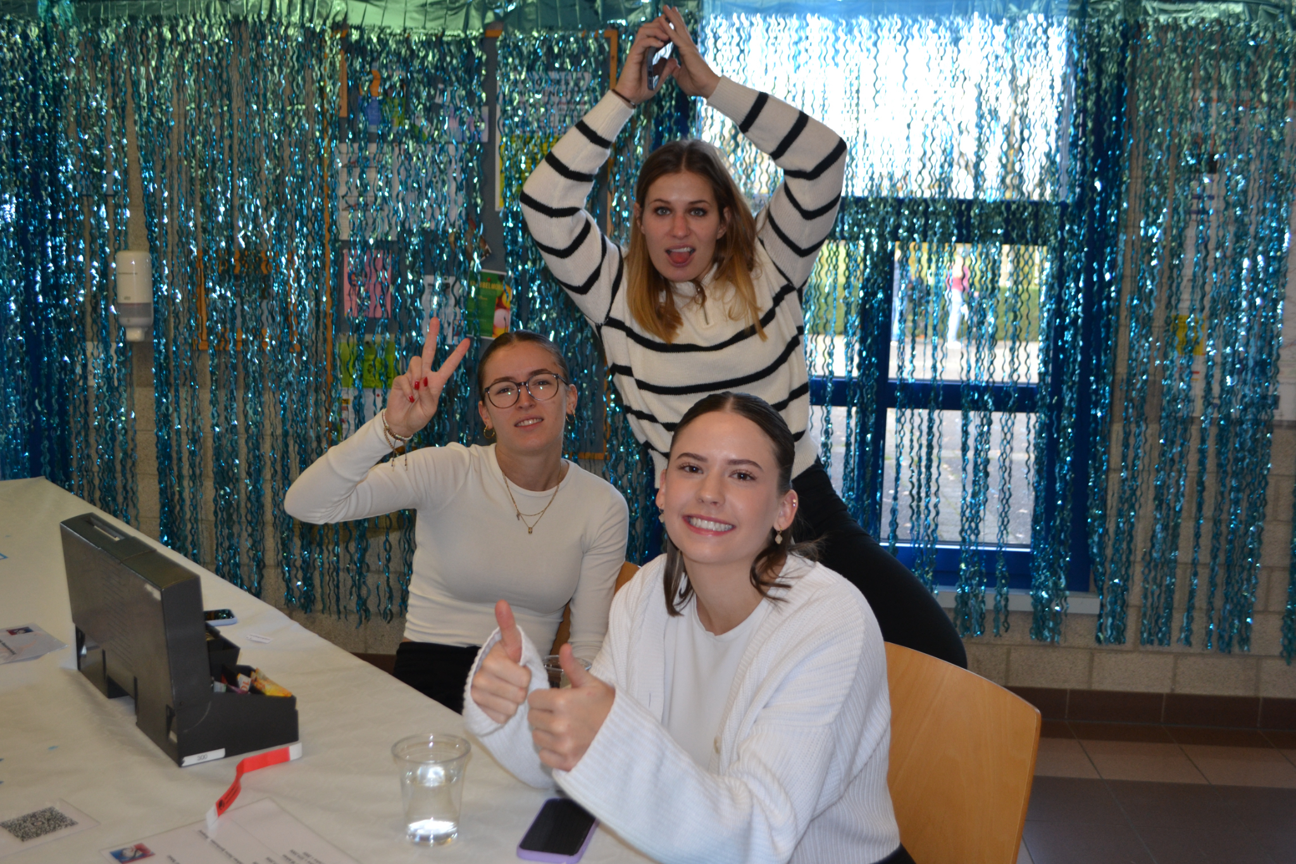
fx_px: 1188
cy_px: 432
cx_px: 648
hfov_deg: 57.2
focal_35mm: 33
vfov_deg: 40.0
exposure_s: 1/125
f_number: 4
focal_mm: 22
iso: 400
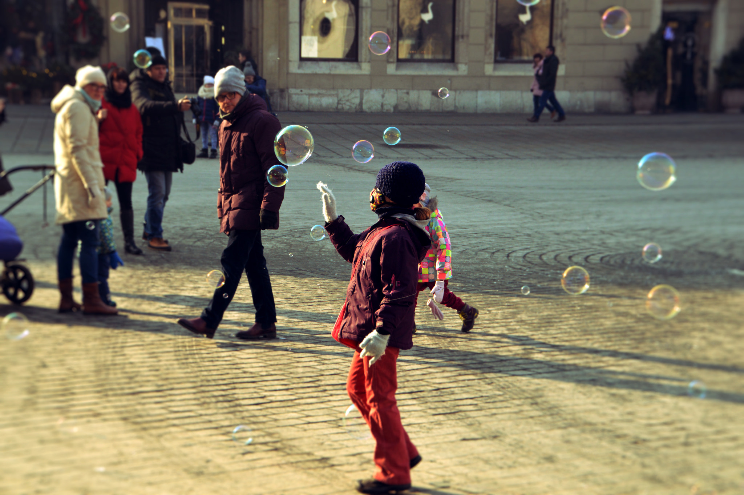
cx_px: 372
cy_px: 248
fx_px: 2013
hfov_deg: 20.9
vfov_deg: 14.0
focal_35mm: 98
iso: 450
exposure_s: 1/500
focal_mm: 65
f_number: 5.3
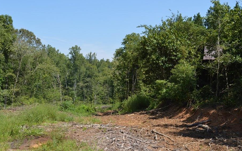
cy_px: 85
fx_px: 317
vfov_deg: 26.8
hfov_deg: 41.8
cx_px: 111
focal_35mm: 48
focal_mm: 28
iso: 100
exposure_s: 1/200
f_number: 7.1
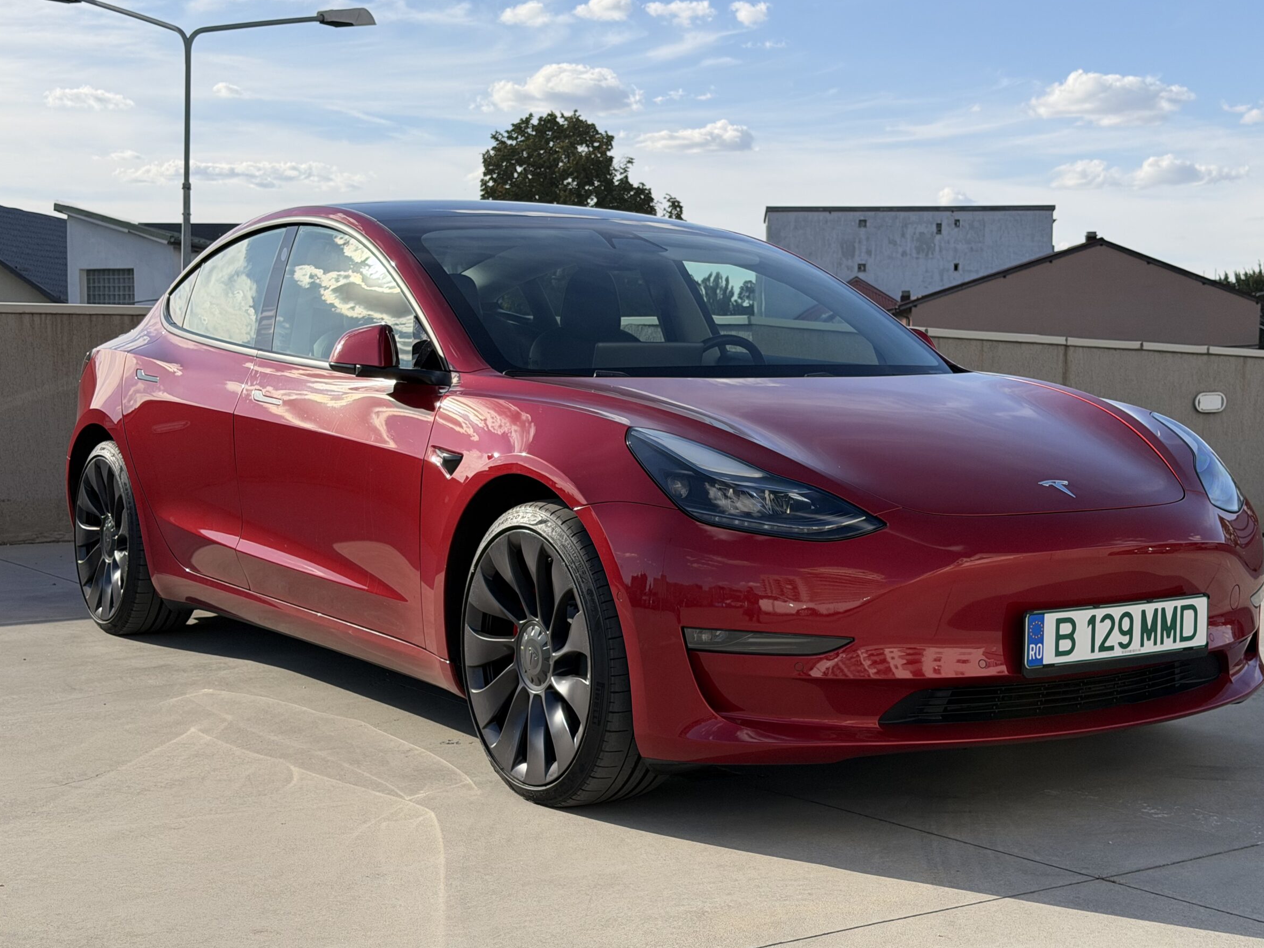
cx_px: 674
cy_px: 507
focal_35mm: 52
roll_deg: +0.1
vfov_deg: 28.0
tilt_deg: -4.7
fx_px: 1899
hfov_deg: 36.8
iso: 64
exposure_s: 1/3704
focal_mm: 6.76
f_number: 1.78
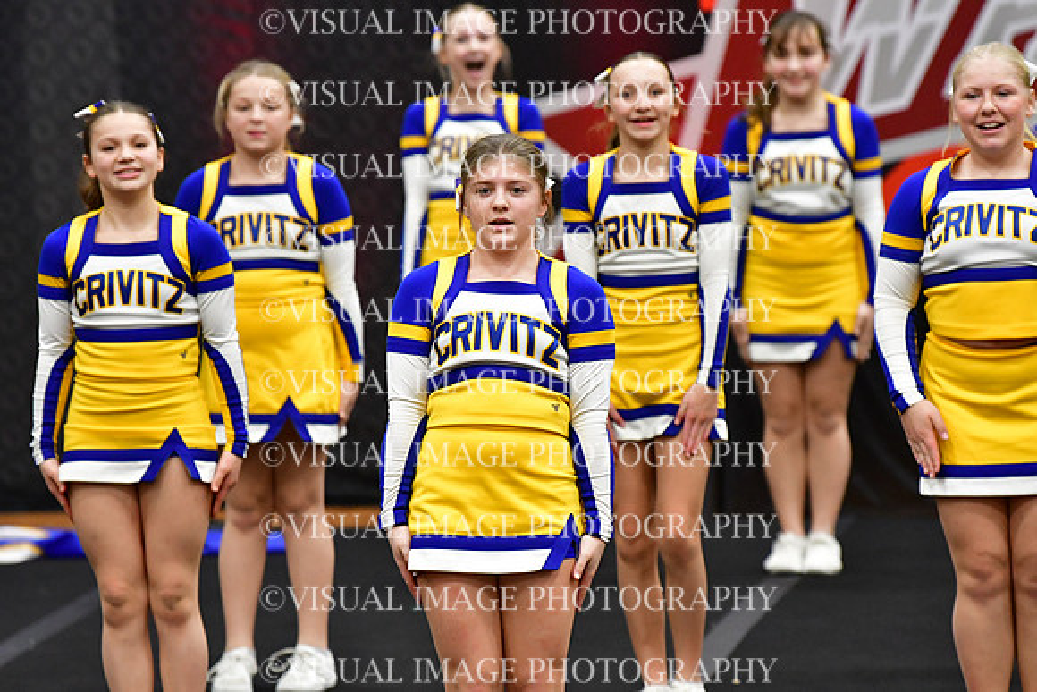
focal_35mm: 300
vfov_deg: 4.6
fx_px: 8643
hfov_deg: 6.9
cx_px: 518
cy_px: 346
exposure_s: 1/500
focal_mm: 200
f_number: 3.5
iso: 5000
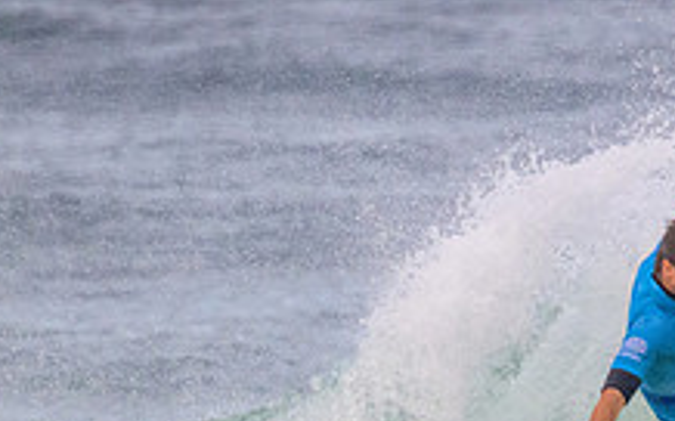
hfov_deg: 1.0
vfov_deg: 0.6
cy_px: 596
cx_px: 802
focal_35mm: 2170
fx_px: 39899
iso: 4000
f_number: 11
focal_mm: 800
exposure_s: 1/2000
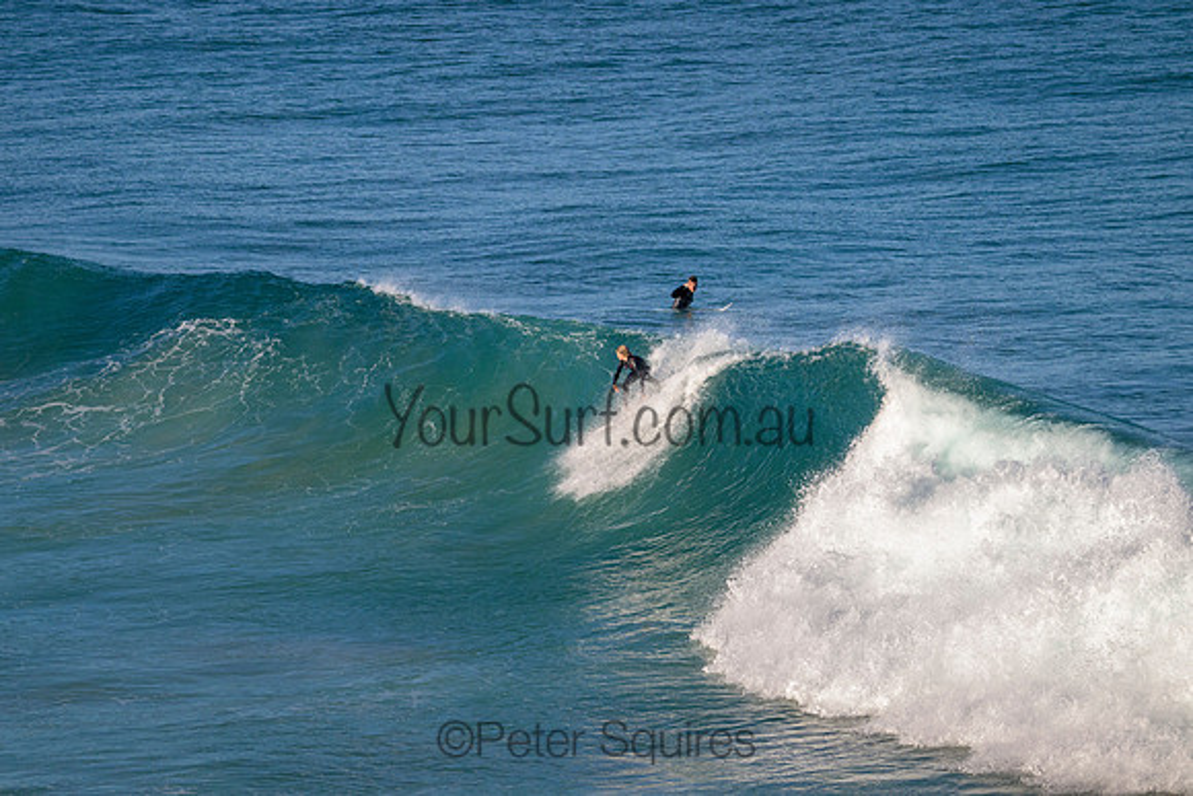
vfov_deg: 4.6
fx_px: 9944
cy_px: 398
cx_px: 596
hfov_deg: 6.9
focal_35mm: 300
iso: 1600
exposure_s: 1/2000
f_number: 11
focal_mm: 300
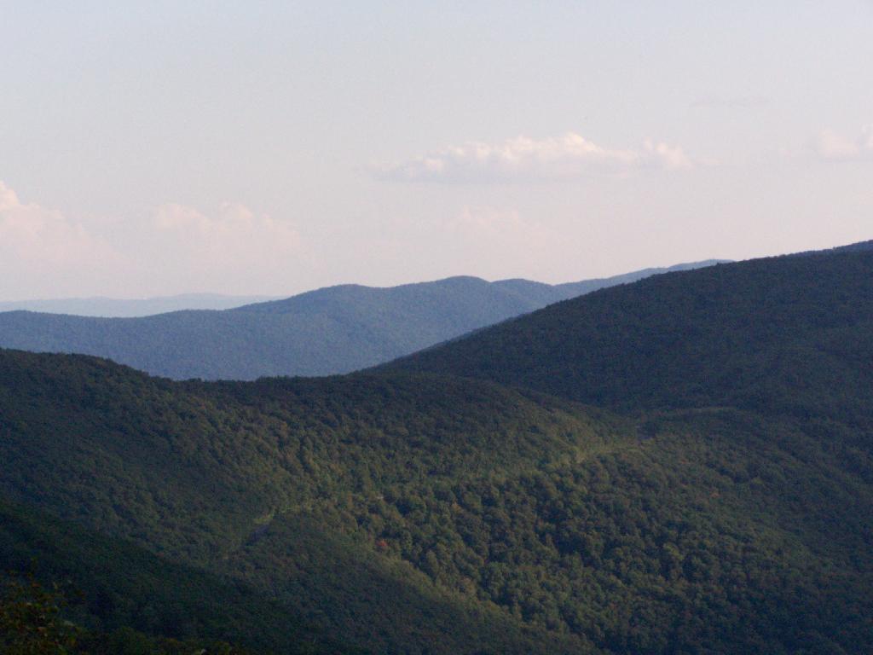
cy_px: 328
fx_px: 4010
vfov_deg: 9.3
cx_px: 436
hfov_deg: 12.4
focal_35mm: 159
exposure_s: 1/800
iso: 400
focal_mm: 26.4
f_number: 6.3
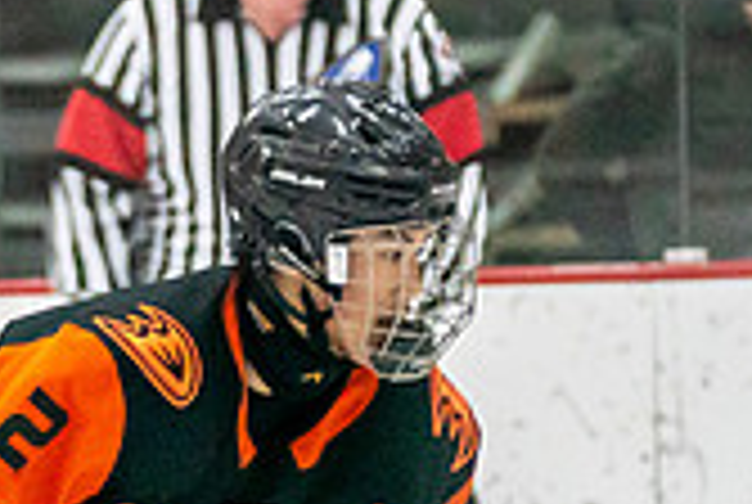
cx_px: 179
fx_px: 13100
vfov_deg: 2.2
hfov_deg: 3.3
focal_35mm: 626
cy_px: 717
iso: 3200
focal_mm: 130
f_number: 2.8
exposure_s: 1/1250
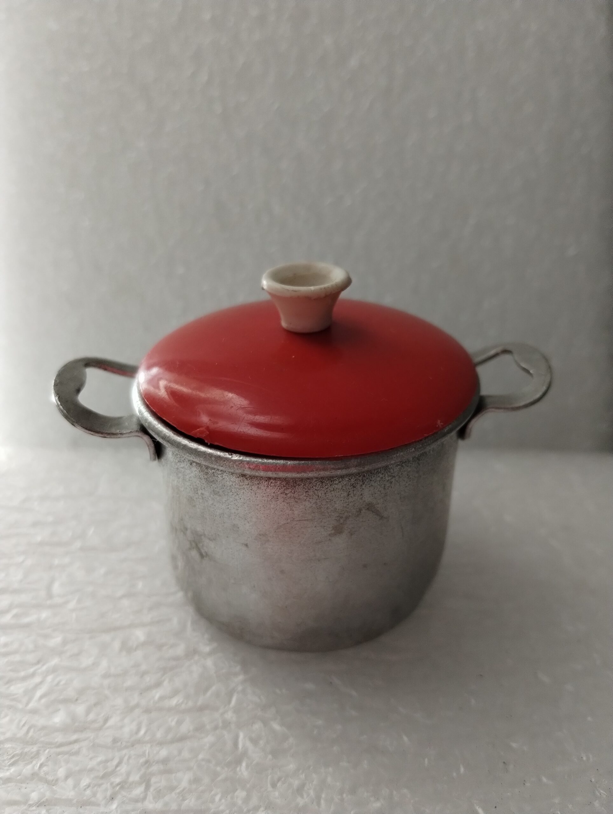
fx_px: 659
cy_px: 407
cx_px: 306
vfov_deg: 63.4
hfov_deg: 49.9
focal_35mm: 28
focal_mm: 4.27
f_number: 1.8
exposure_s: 1/30
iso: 691
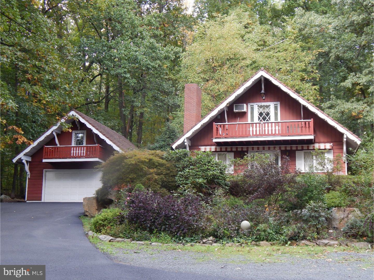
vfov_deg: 29.7
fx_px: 529
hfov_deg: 38.9
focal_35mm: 49
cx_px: 187
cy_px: 140
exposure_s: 1/50
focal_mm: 8.6
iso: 125
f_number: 3.7
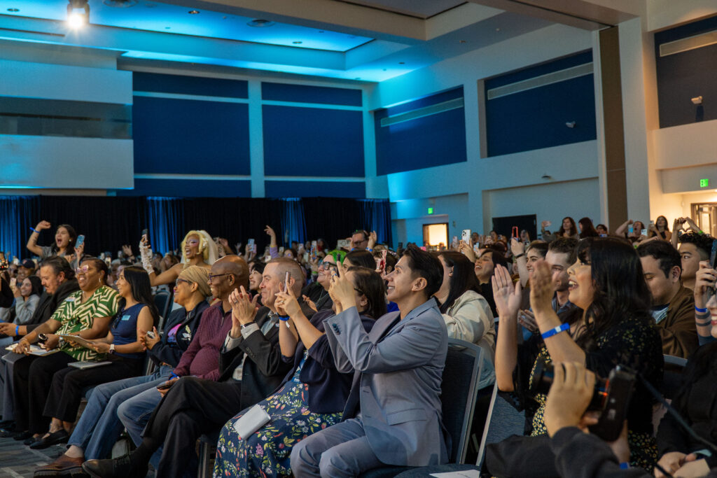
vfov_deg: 31.9
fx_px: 837
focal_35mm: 42
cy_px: 239
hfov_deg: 46.4
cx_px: 358
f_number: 2.8
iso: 12800
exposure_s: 1/160
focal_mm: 28
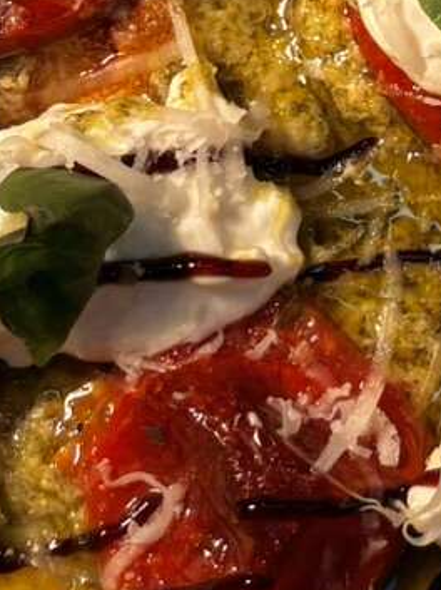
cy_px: -37
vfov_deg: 12.9
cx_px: 600
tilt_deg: -75.6
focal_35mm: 151
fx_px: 2570
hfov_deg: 9.6
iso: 50
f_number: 1.6
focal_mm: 5.96
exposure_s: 1/341
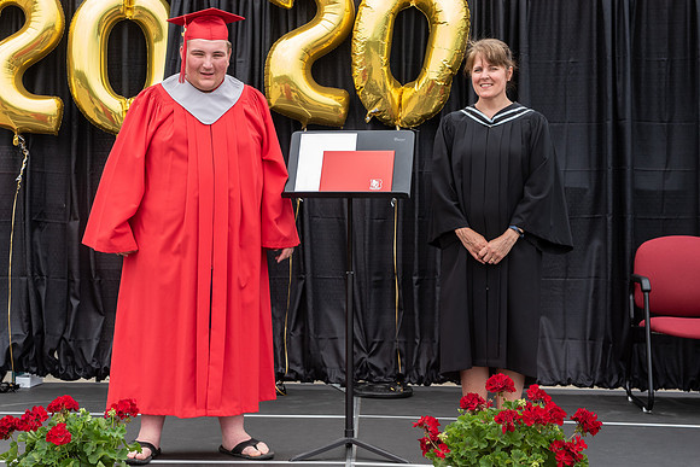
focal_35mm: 66
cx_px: 231
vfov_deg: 20.7
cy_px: 200
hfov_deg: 30.4
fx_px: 1276
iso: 500
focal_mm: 48
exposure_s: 1/500
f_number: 5.6
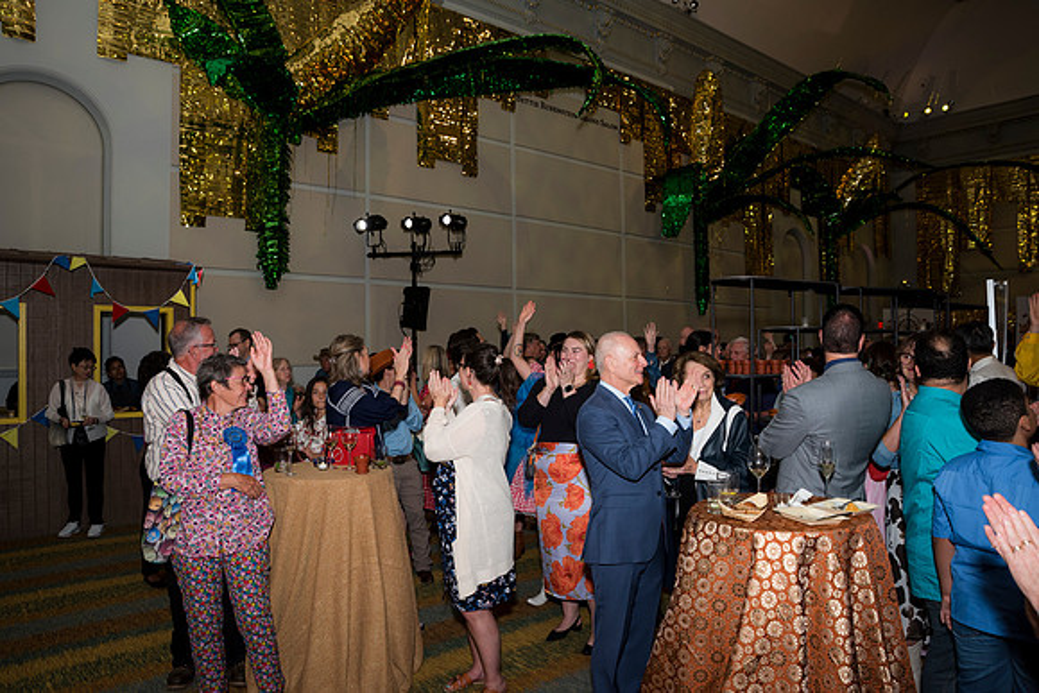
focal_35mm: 25
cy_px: 346
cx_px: 520
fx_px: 710
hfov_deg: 72.4
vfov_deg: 52.0
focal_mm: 24
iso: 800
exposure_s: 1/160
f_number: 5.6
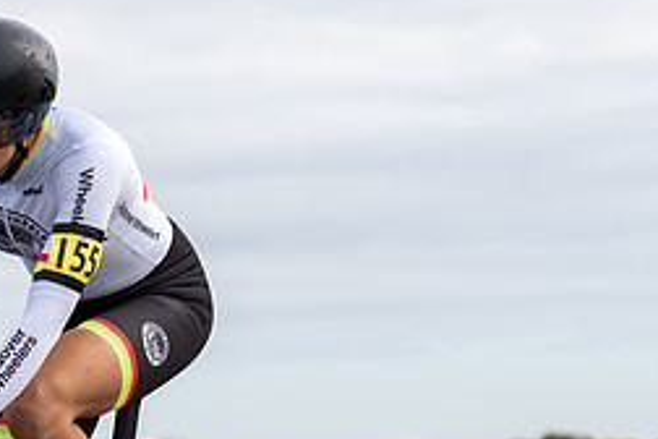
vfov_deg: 4.9
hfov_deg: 7.3
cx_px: -65
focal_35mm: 280
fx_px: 5117
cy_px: 437
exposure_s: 1/1000
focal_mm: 75
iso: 125
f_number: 3.5
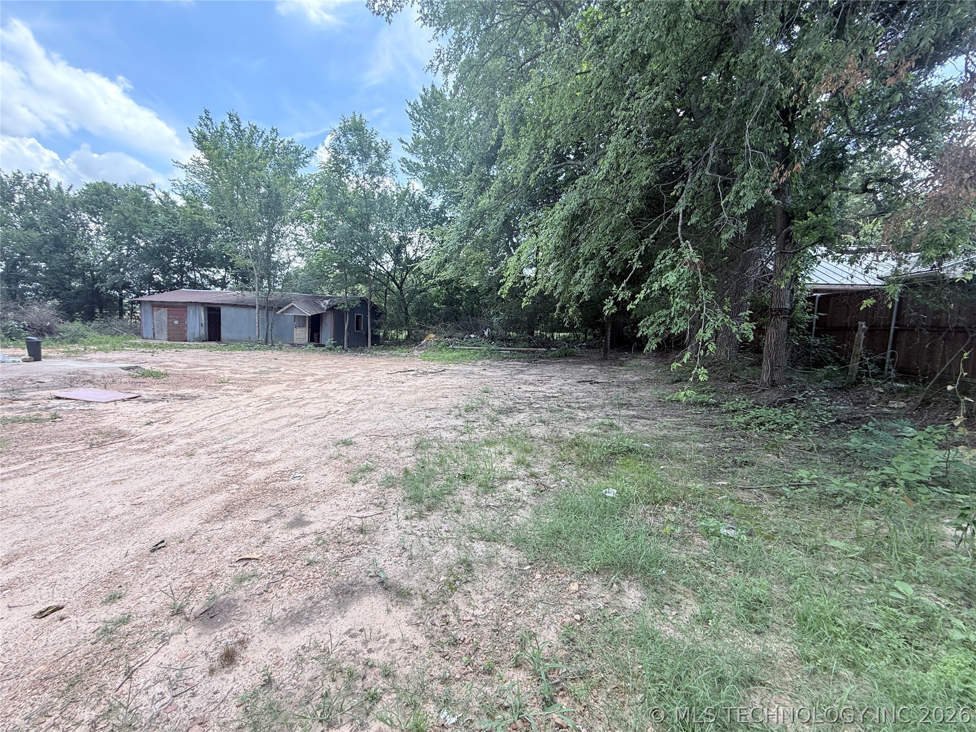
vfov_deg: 85.7
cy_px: 366
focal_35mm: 14
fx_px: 395
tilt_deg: -7.3
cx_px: 488
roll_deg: -2.6
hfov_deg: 102.1
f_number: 2.2
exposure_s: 1/338
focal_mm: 2.22
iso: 50
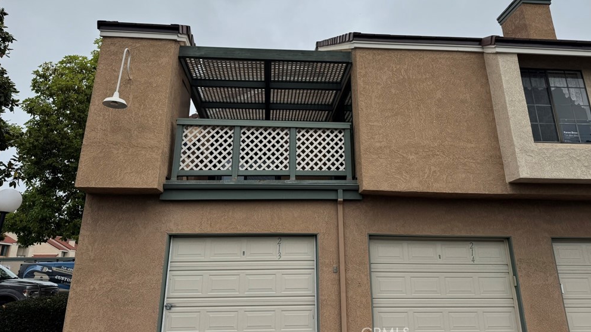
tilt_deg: +20.8
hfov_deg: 69.8
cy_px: 113
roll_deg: +0.6
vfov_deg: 42.4
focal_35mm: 27
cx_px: 303
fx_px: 423
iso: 80
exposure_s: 1/5814
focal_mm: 6.76
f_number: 1.78
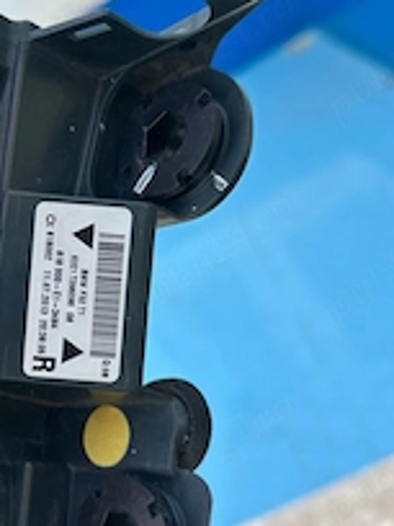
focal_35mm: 47
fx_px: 713
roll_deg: +36.2
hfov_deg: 29.9
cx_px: 62
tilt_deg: -21.8
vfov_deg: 40.4
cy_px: 289
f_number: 1.78
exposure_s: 1/217
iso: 64
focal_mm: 6.86
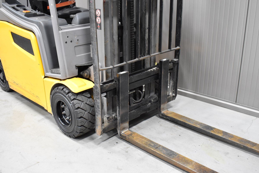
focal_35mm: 38
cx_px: 130
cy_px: 86
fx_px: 270
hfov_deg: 51.3
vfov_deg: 35.5
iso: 1600
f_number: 5
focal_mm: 25
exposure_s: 1/25
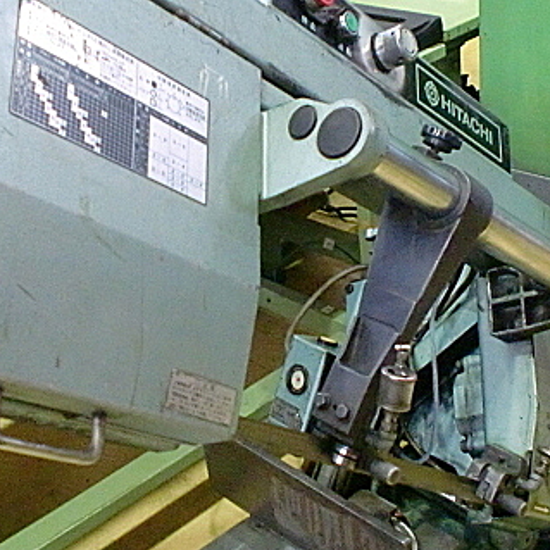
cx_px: 257
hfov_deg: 27.7
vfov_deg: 27.7
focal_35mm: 62
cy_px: 290
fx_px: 1115
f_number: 3.1
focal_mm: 6.3
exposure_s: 1/60
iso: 800
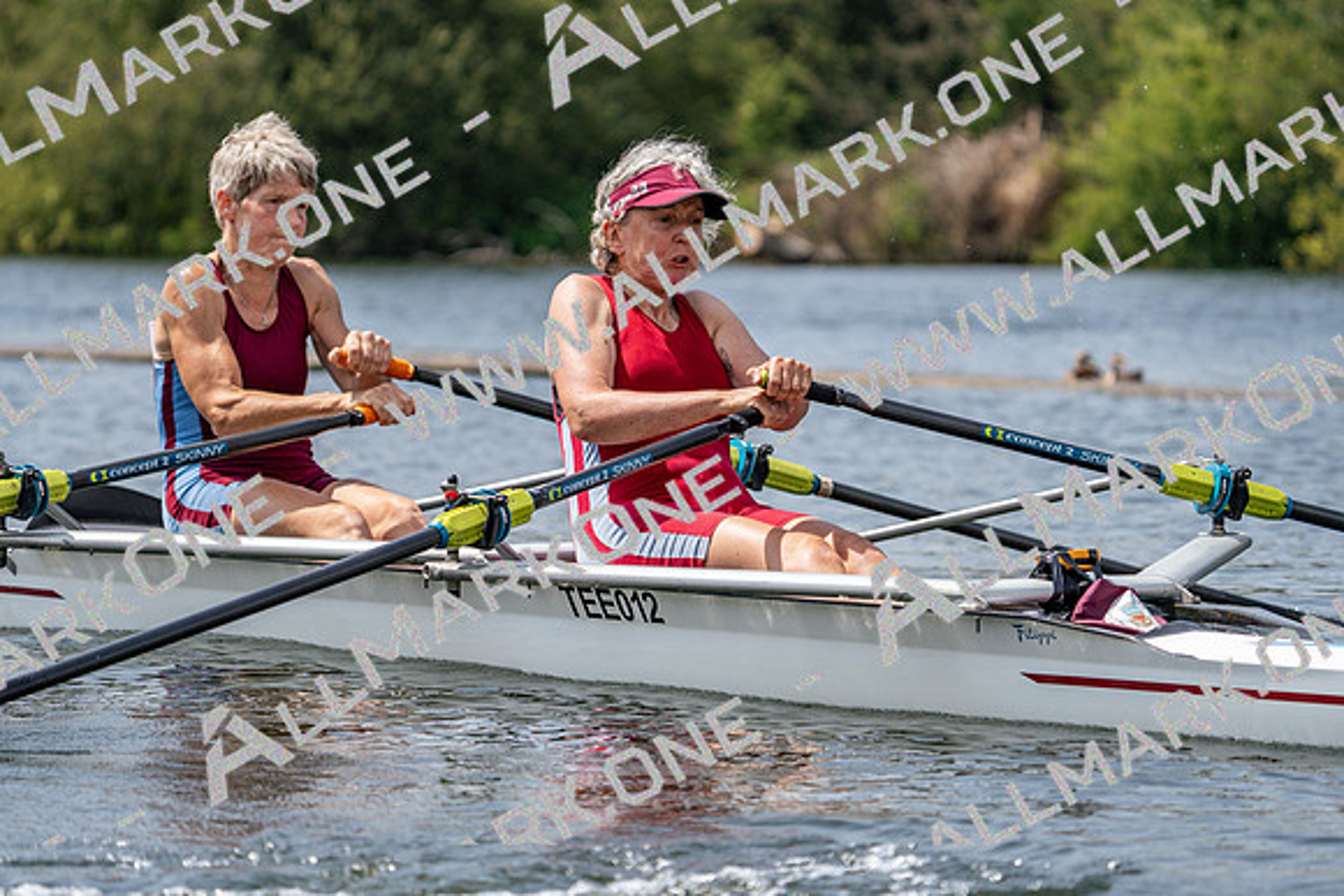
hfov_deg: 10.3
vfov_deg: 6.9
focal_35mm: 200
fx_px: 7468
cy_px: 448
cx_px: 672
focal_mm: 200
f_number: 5.6
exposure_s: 1/1600
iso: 160
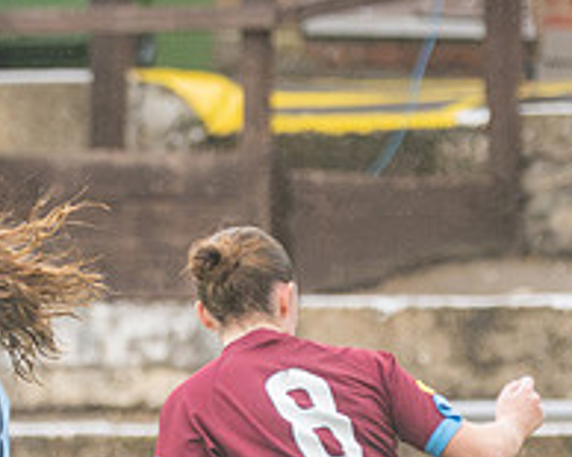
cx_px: 276
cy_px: 614
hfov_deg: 1.3
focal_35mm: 1493
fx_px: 25262
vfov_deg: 1.0
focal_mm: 220
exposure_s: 1/1600
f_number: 2.8
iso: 560
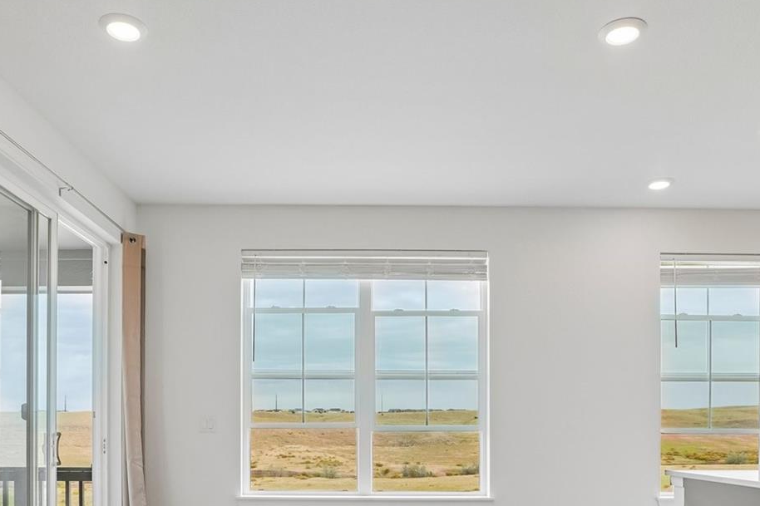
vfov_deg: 42.3
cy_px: 432
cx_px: 368
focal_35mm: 29
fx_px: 609
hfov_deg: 63.9
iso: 100
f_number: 8
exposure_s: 1/45
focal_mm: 11
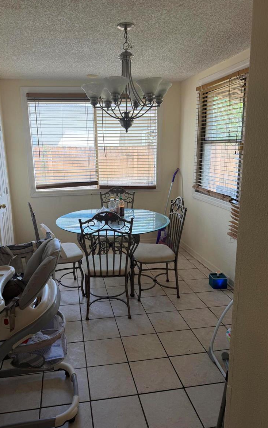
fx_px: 304
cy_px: 216
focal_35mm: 26
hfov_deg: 47.4
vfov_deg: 70.4
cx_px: 110
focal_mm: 6.76
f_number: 1.78
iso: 50
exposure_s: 1/121
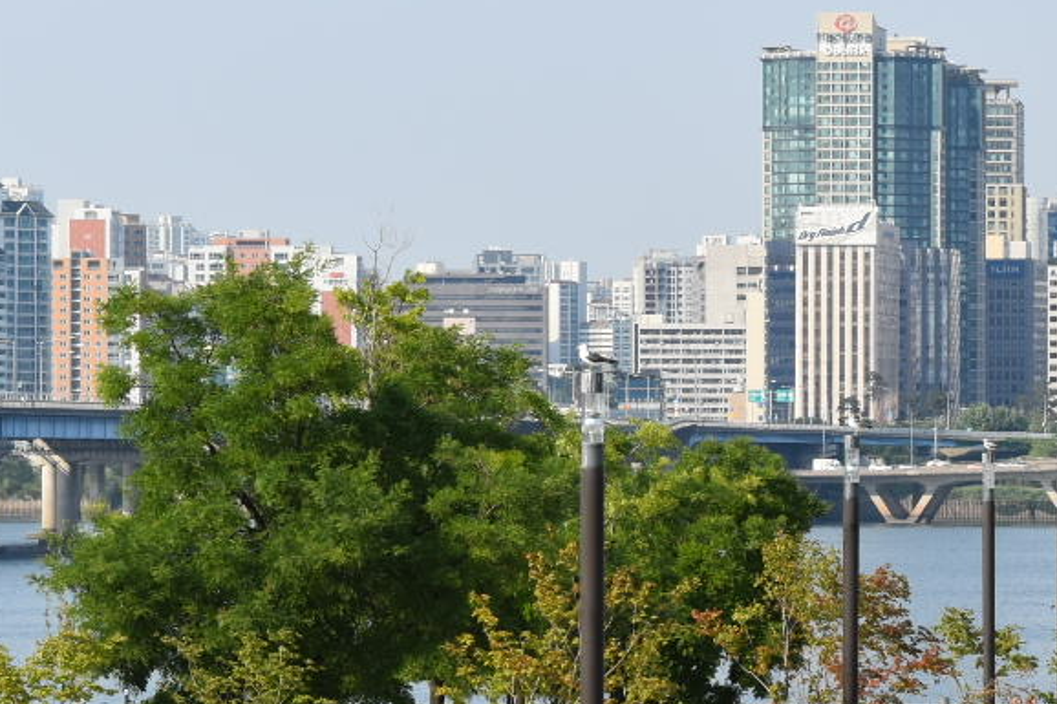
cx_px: 1176
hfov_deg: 8.8
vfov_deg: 5.9
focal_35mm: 231
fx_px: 6792
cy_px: 439
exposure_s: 1/400
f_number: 10
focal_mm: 55
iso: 200
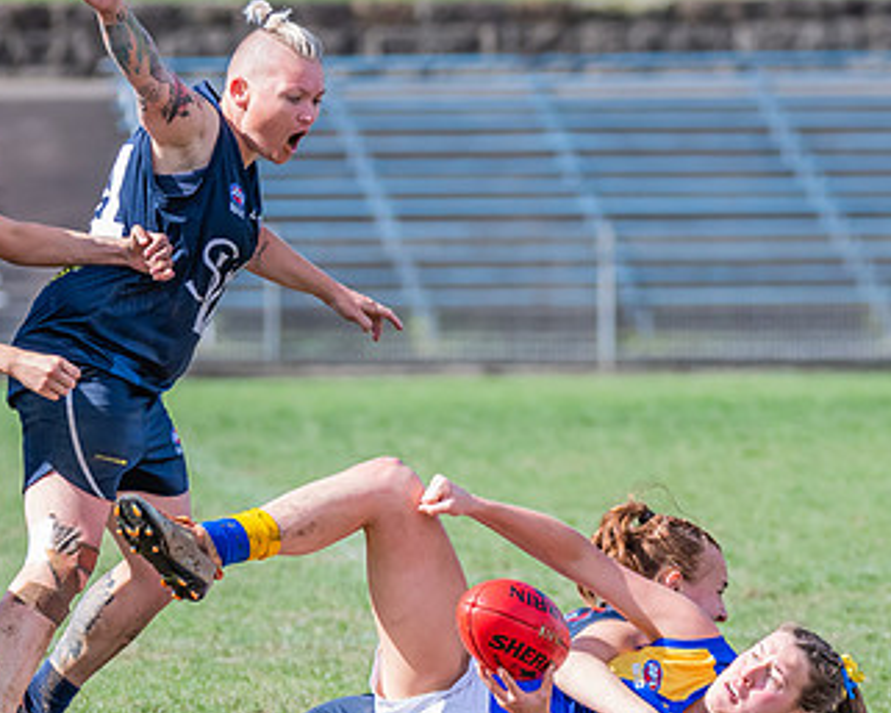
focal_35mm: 665
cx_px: 332
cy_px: 508
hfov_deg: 2.9
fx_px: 17541
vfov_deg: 2.3
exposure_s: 1/1600
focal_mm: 280
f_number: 7.1
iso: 800
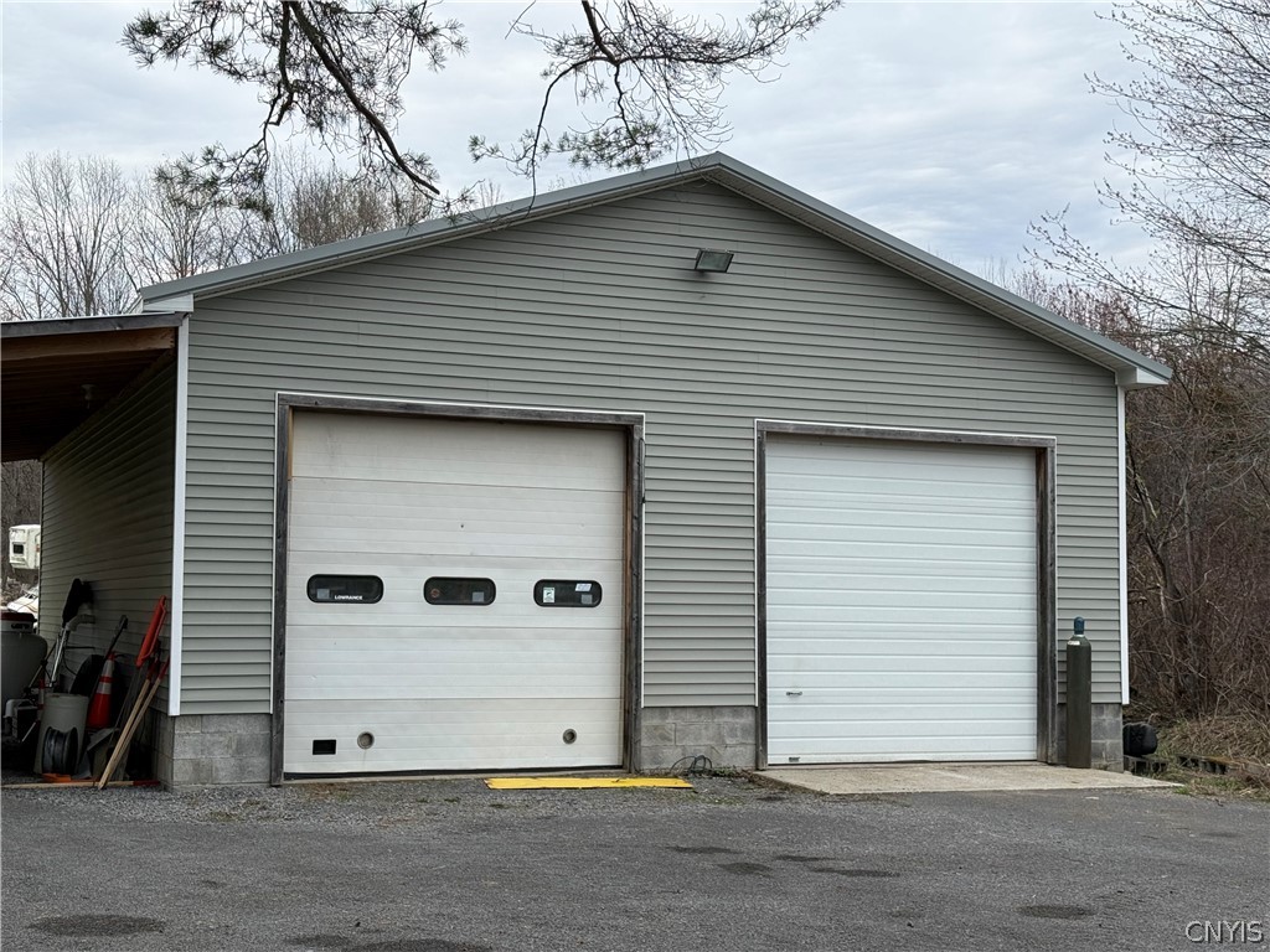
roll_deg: -0.5
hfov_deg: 39.7
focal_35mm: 48
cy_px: 476
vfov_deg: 30.3
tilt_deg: +4.8
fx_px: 1761
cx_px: 635
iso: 64
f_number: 1.78
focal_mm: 6.76
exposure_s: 1/1678
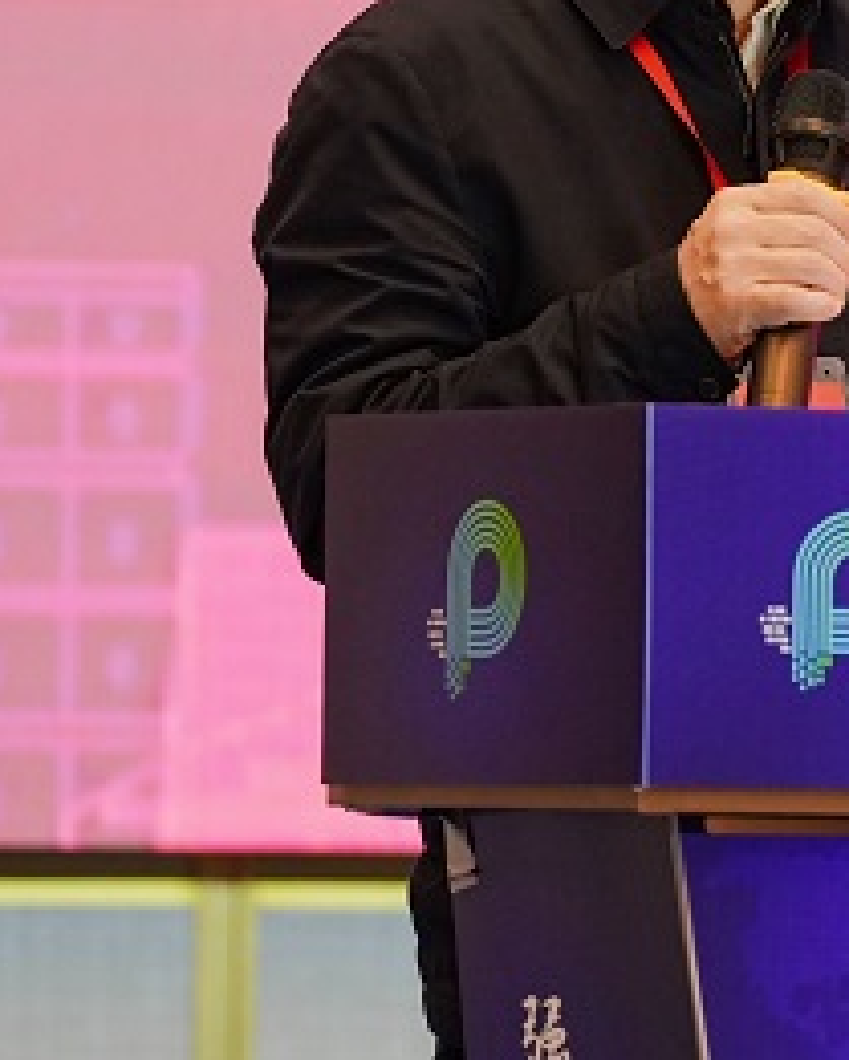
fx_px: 14879
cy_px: 171
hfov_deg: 3.3
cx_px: 1056
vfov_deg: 4.1
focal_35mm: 474
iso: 2500
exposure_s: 1/160
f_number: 4
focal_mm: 200
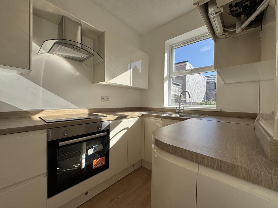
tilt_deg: -1.2
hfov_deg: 102.1
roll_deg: -0.6
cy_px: 104
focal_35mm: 14
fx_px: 112
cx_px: 139
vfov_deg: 85.7
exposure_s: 1/956
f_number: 2.2
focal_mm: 2.22
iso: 50
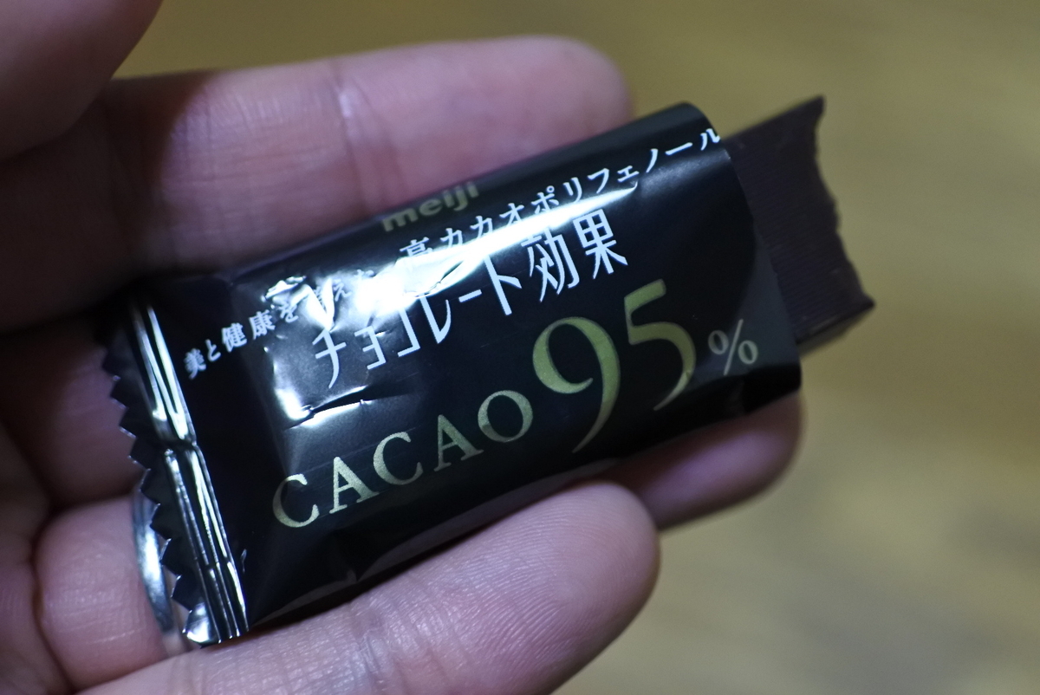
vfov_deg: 27.6
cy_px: 348
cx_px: 520
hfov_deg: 40.3
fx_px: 1417
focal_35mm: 49
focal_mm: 18.5
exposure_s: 1/125
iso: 1600
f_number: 2
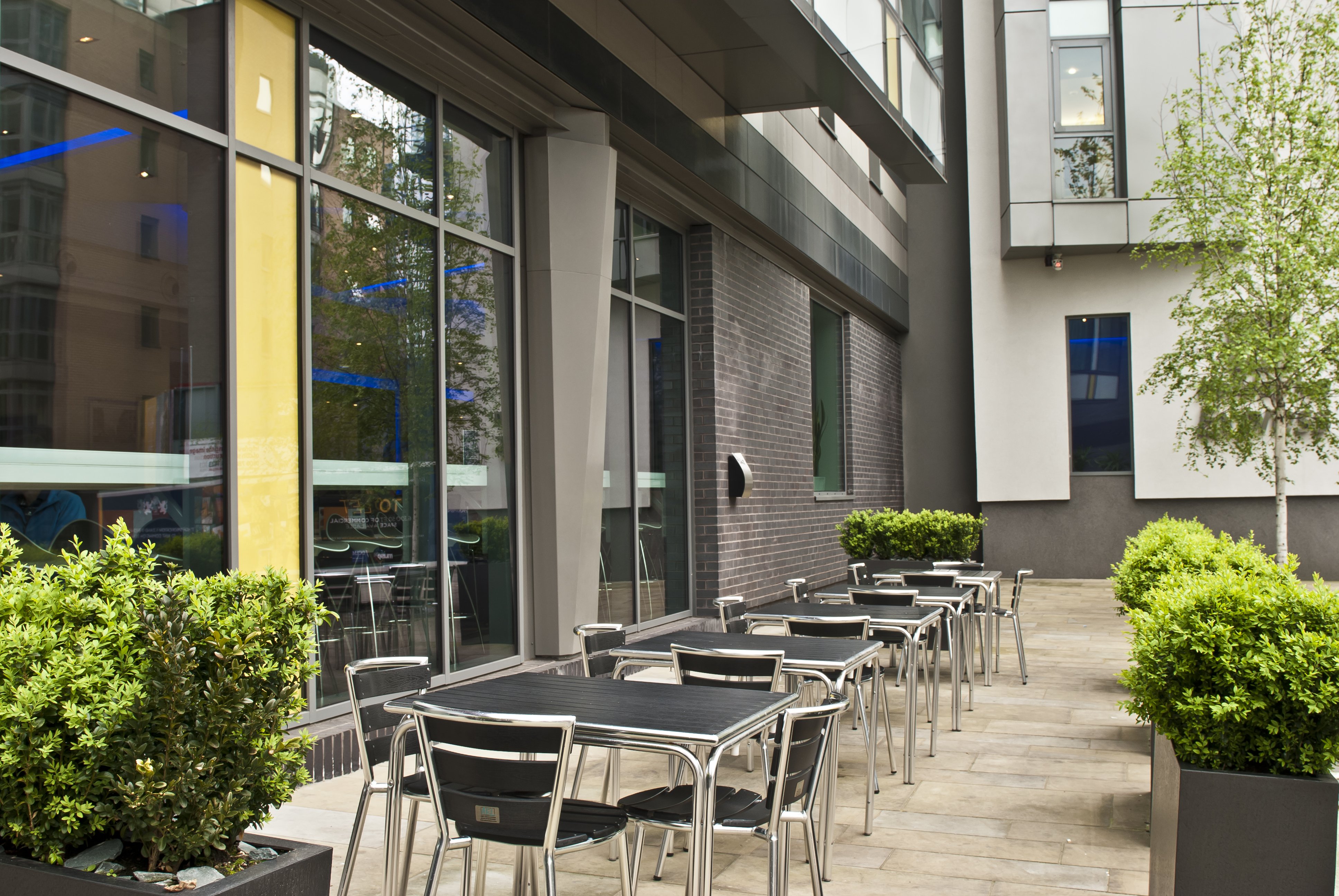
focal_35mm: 36
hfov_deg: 53.1
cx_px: 670
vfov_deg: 37.0
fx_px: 1341
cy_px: 448
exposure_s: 1/10
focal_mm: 24
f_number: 9
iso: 100
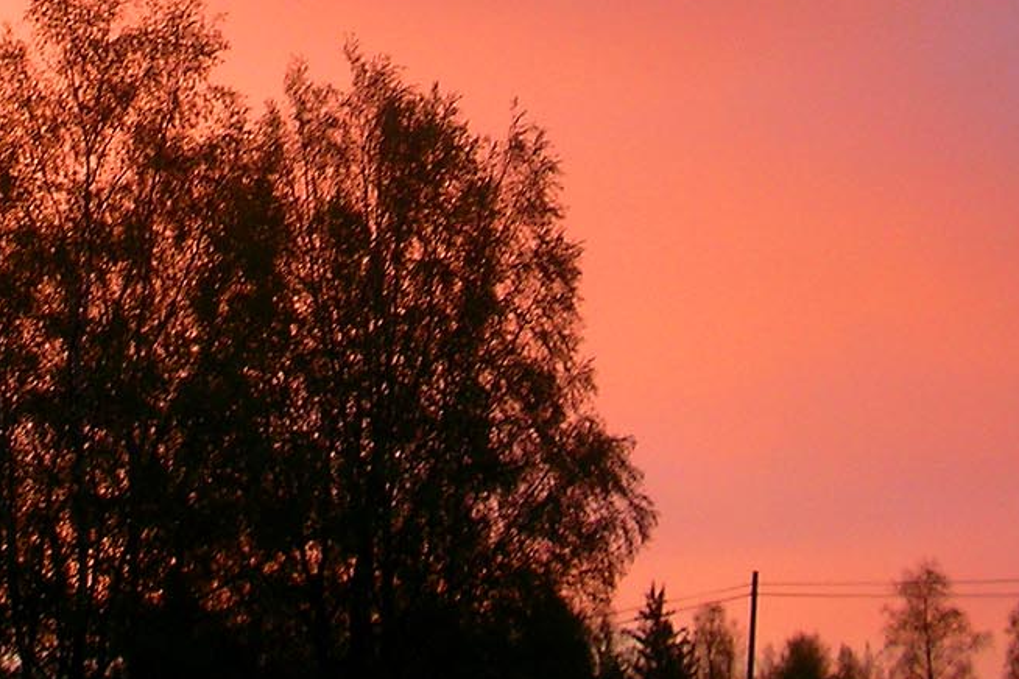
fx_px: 2519
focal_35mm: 89
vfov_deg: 14.7
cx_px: 86
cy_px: -212
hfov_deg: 22.3
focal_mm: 5.8
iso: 50
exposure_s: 1/23.7
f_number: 3
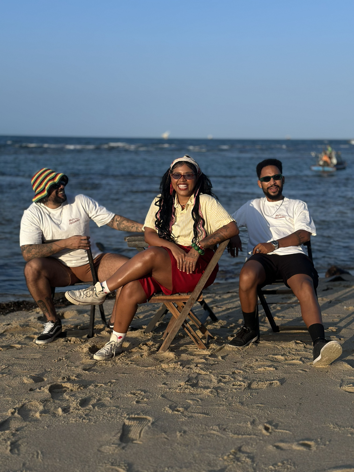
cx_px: 177
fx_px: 654
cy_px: 236
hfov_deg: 30.3
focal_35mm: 48
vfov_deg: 39.7
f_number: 1.78
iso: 100
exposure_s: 1/5263
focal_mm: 6.86
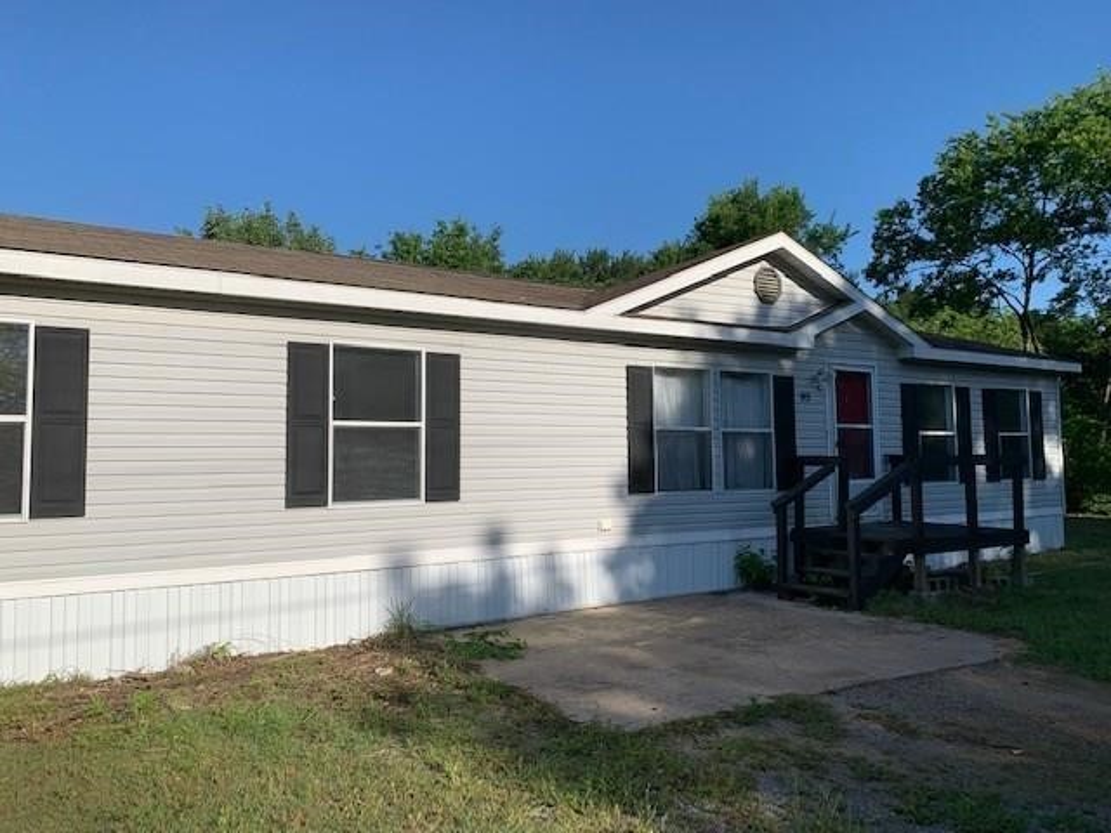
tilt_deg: +2.4
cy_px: 416
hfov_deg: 67.3
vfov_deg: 53.1
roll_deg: +1.1
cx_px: 556
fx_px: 834
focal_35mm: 26
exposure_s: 1/3650
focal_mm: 4.25
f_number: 1.8
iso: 25
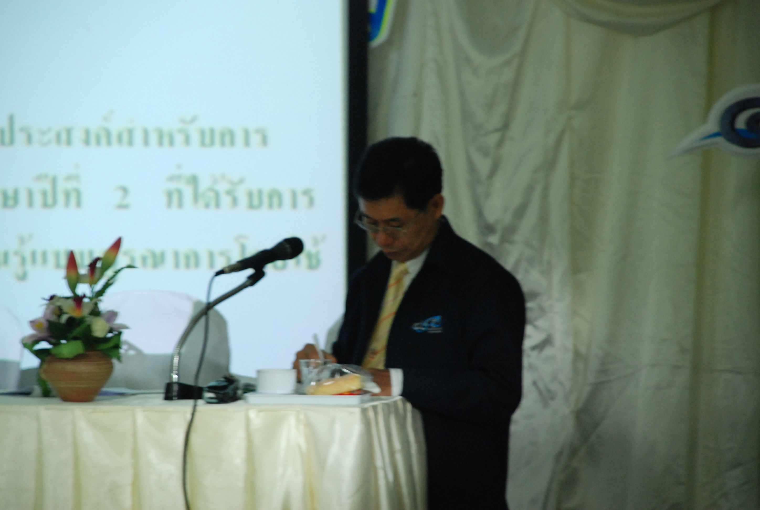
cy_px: 255
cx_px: 380
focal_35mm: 202
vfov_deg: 6.8
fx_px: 4284
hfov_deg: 10.1
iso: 1000
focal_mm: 135
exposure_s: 1/10
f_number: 5.6
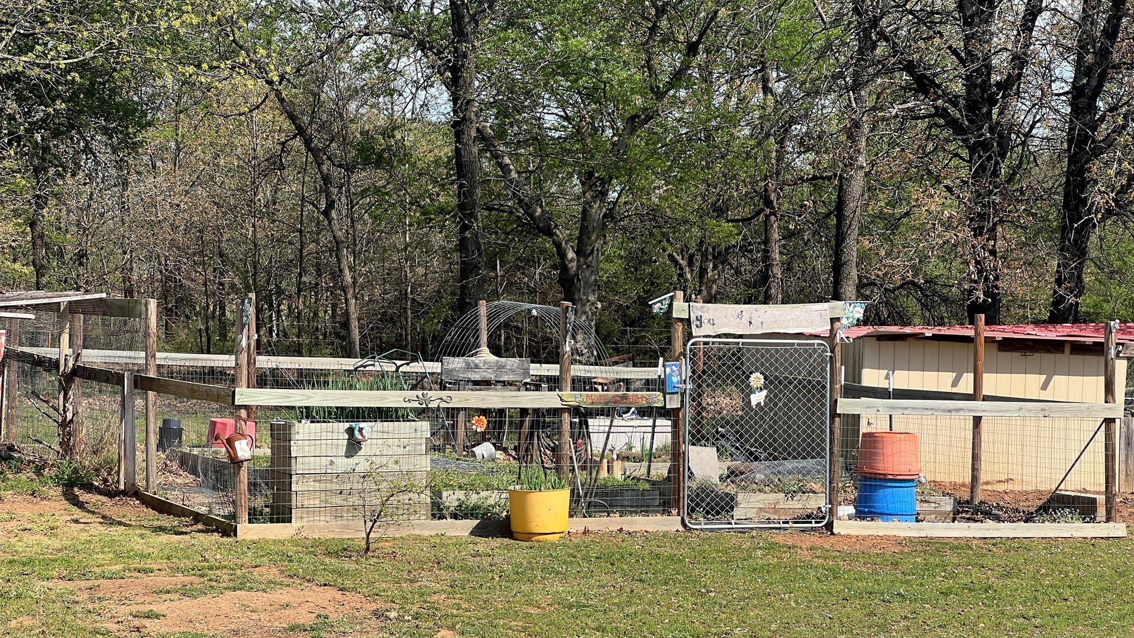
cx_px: 567
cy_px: 401
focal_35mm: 84
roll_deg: +0.0
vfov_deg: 14.4
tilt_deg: -0.2
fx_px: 2526
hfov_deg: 25.3
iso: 32
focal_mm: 9
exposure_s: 1/435
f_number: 2.8
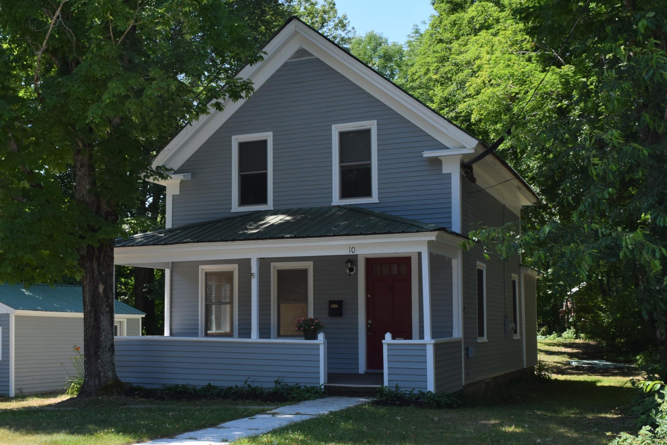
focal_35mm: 38
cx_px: 249
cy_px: 233
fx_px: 704
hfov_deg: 50.2
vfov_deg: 35.1
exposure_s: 1/200
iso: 100
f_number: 8
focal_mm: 20
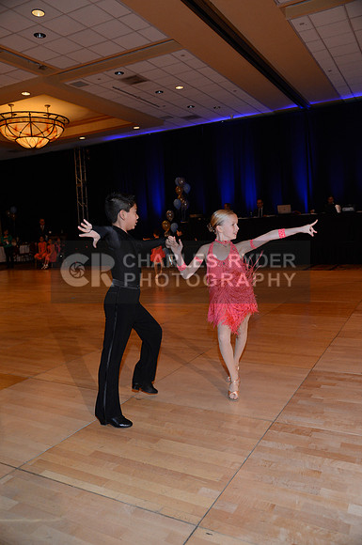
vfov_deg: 62.0
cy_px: 272
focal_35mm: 30
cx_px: 181
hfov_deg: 43.5
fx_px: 454
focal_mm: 30
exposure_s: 1/200
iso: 2000
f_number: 4.5
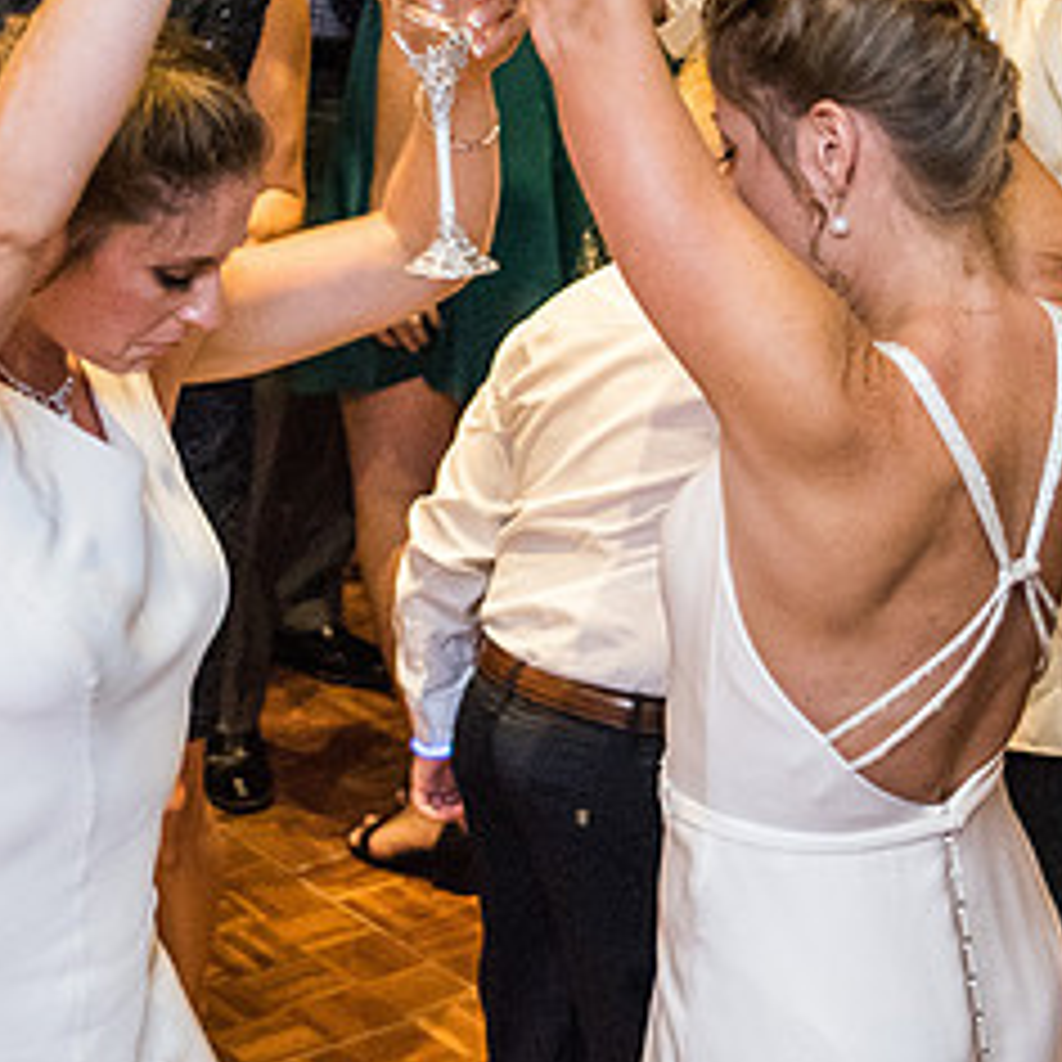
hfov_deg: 16.4
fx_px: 3679
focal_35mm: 106
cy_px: 329
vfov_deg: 16.4
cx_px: 545
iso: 2500
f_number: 2.8
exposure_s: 1/100
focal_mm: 40
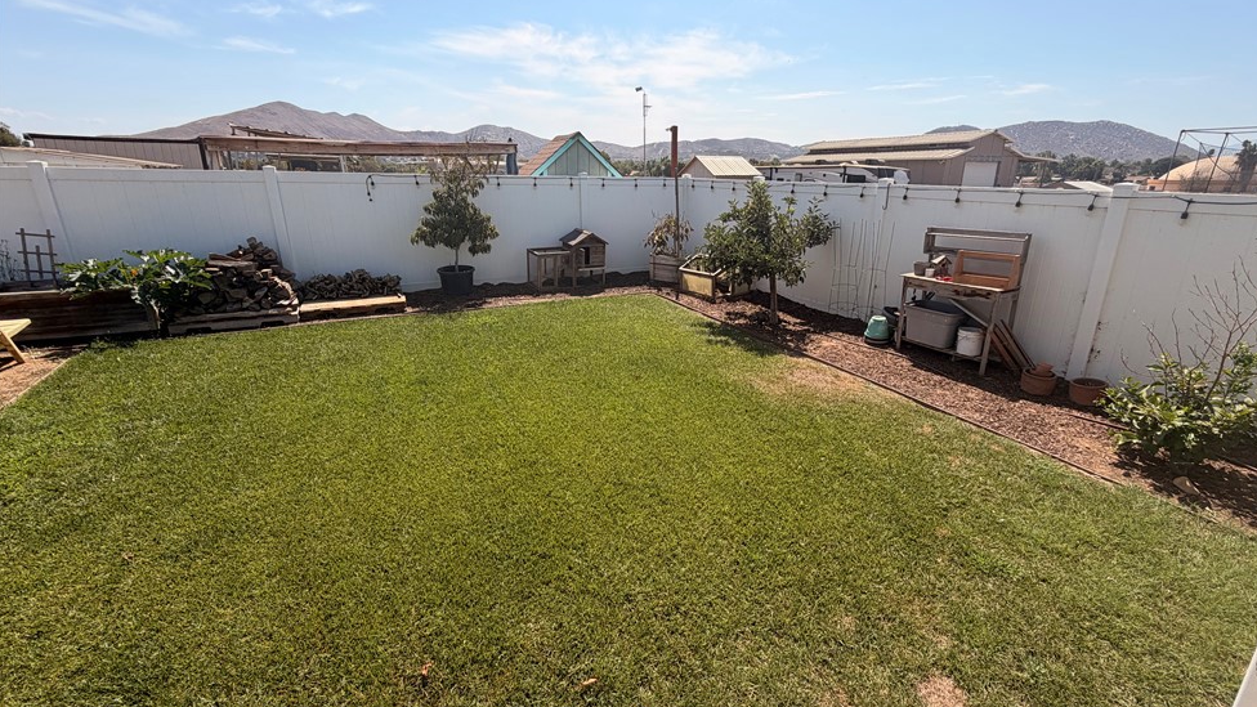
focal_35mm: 16
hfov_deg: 99.3
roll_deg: -1.3
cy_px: 332
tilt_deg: -19.8
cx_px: 654
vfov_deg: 67.0
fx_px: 533
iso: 20
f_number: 2.2
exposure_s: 1/1017
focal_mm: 2.22
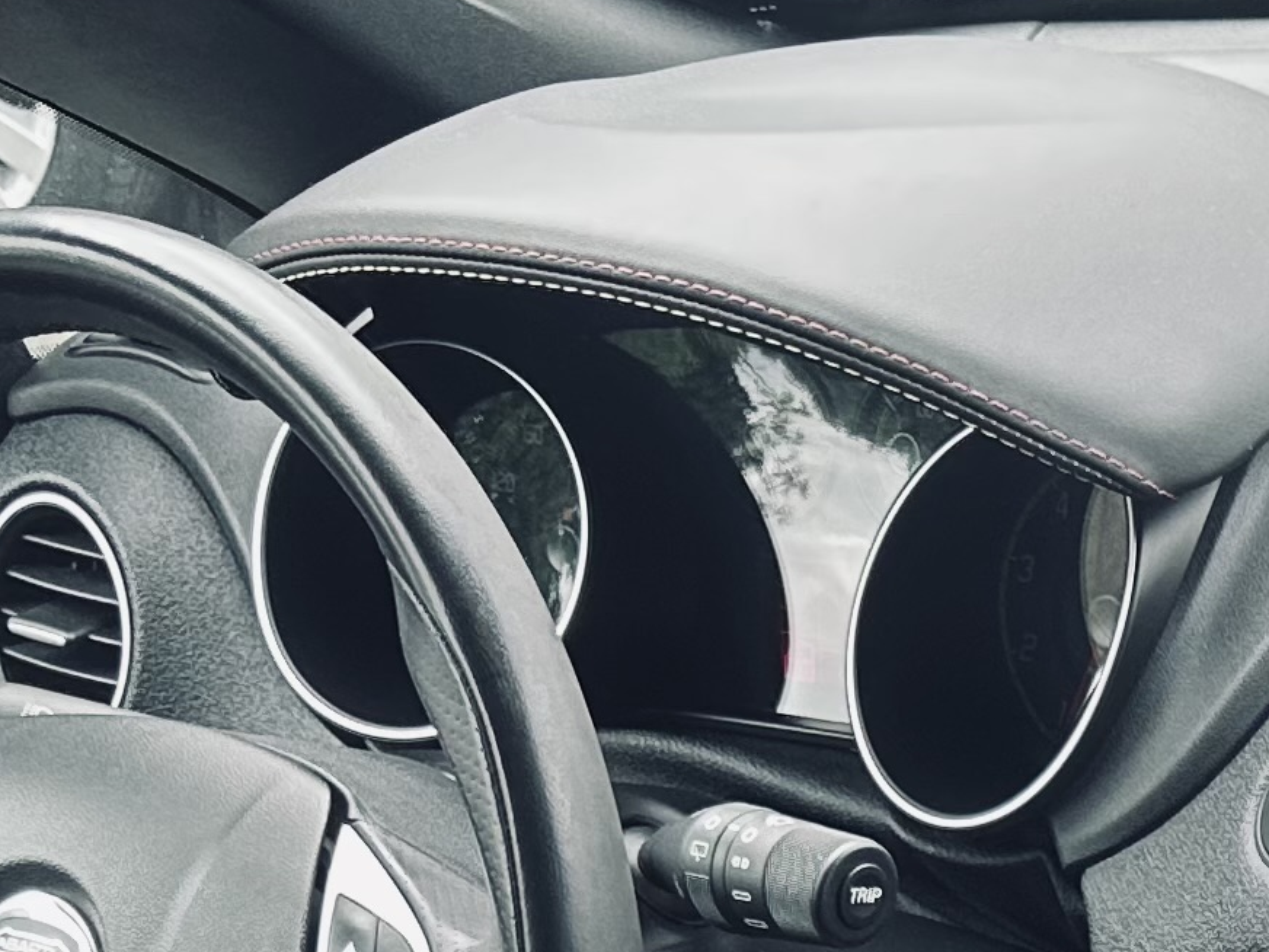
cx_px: 1921
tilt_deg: -37.1
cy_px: 2185
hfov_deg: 16.2
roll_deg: +3.2
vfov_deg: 11.4
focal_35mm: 111
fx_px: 4069
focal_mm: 6.86
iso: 64
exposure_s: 1/212
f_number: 1.78
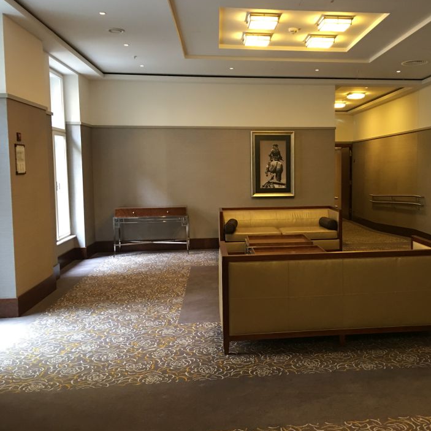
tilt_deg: -4.3
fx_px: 493
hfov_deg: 46.5
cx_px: 284
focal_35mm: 35
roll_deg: +0.7
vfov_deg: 47.2
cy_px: 213
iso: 80
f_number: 2.2
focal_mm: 4.15
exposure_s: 1/10
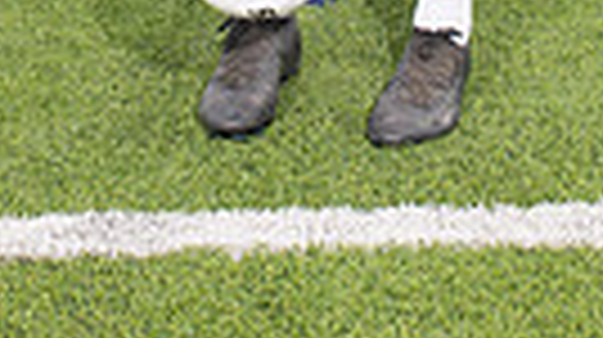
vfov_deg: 8.8
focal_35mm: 120
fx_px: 1916
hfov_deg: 17.9
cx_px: 369
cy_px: -577
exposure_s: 1/400
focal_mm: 34
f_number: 7.1
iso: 125
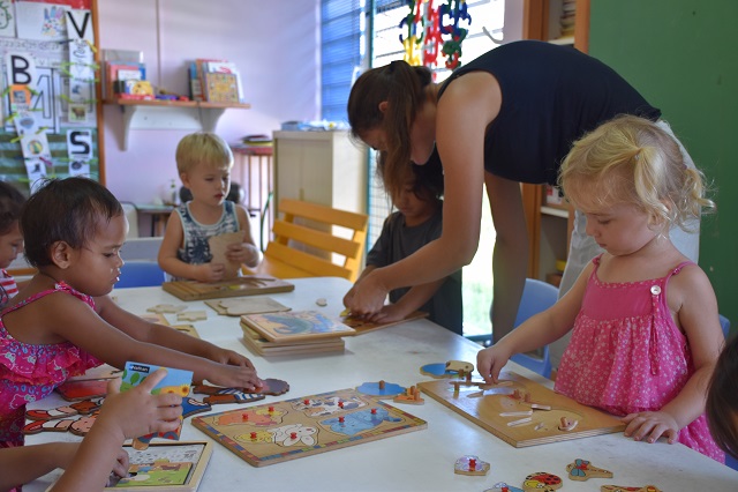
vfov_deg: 29.8
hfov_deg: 43.6
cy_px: 246
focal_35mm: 45
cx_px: 369
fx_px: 922
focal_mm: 30
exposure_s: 1/80
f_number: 4.5
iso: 400
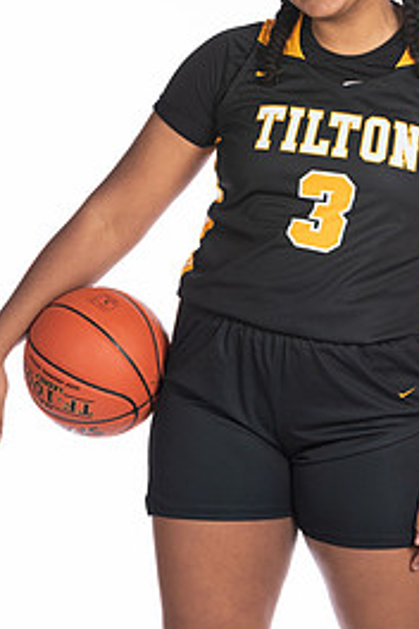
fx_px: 5185
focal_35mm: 297
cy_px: 110
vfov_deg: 6.9
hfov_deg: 4.6
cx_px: 298
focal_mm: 116
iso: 100
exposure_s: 1/100
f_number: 5
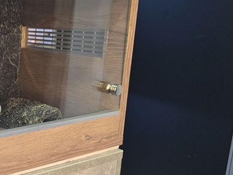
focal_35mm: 50
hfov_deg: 33.8
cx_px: -15
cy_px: 106
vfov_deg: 29.0
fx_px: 336
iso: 250
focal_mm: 6.3
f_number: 1.7
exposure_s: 1/100
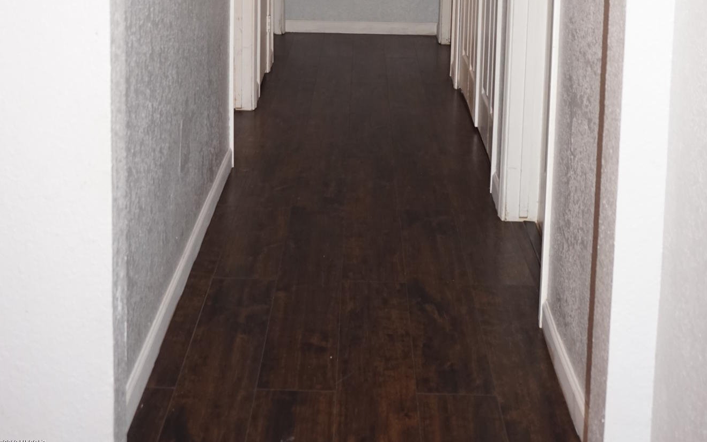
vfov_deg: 23.6
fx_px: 983
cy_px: -60
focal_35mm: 51
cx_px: 352
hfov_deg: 39.6
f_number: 4
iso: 800
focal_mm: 22
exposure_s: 1/60
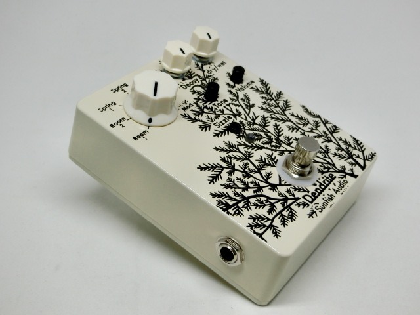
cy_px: 158
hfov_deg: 36.8
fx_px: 631
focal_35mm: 52
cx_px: 210
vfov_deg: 28.0
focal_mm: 9.3
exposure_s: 1/125
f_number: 4.7
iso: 100
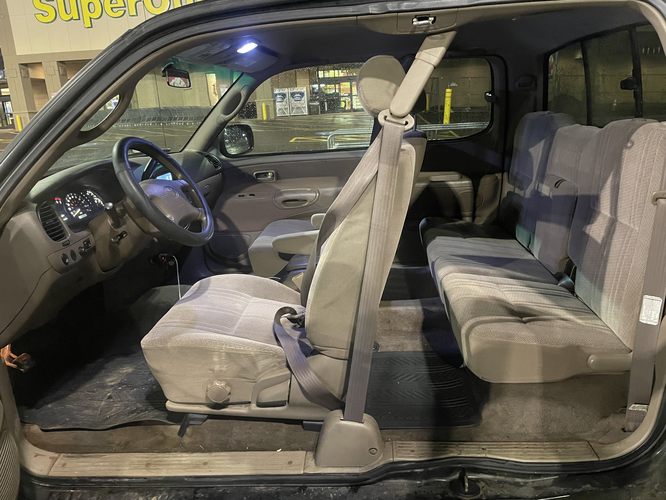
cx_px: 333
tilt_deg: -16.2
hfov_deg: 67.3
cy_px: 250
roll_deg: +3.3
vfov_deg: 53.1
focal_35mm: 26
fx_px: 500
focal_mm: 4.2
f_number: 1.6
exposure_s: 1/30
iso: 800
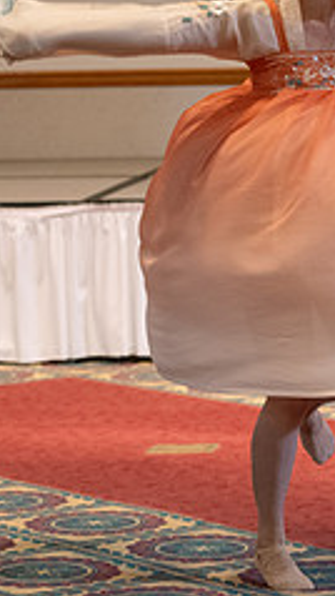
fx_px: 2825
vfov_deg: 12.0
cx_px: 342
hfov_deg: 6.8
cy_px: 224
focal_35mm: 179
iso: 1600
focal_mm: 70
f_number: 3.2
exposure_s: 1/250
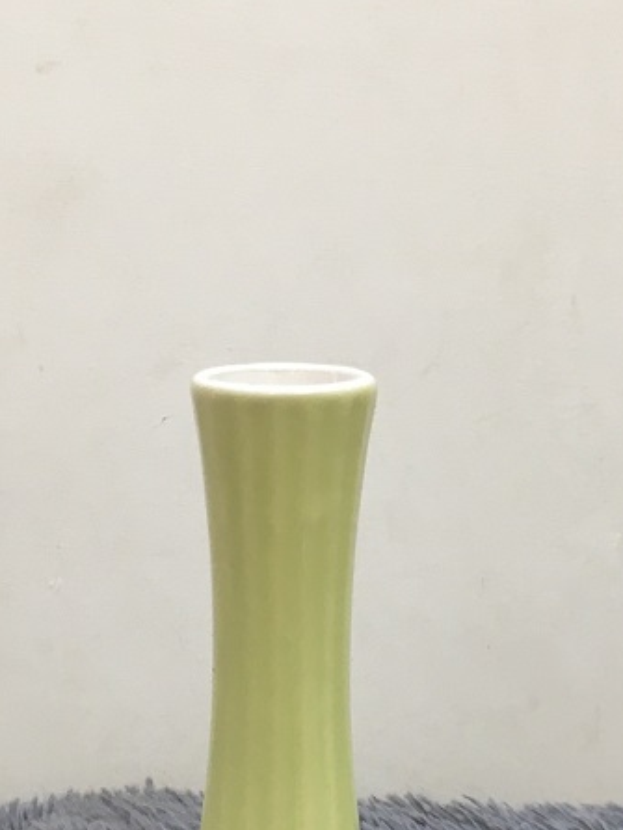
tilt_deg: -11.0
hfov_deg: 18.9
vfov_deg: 24.7
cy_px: 622
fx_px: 1870
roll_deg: -1.2
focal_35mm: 78
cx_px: 268
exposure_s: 1/33
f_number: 2.2
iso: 64
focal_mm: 4.15
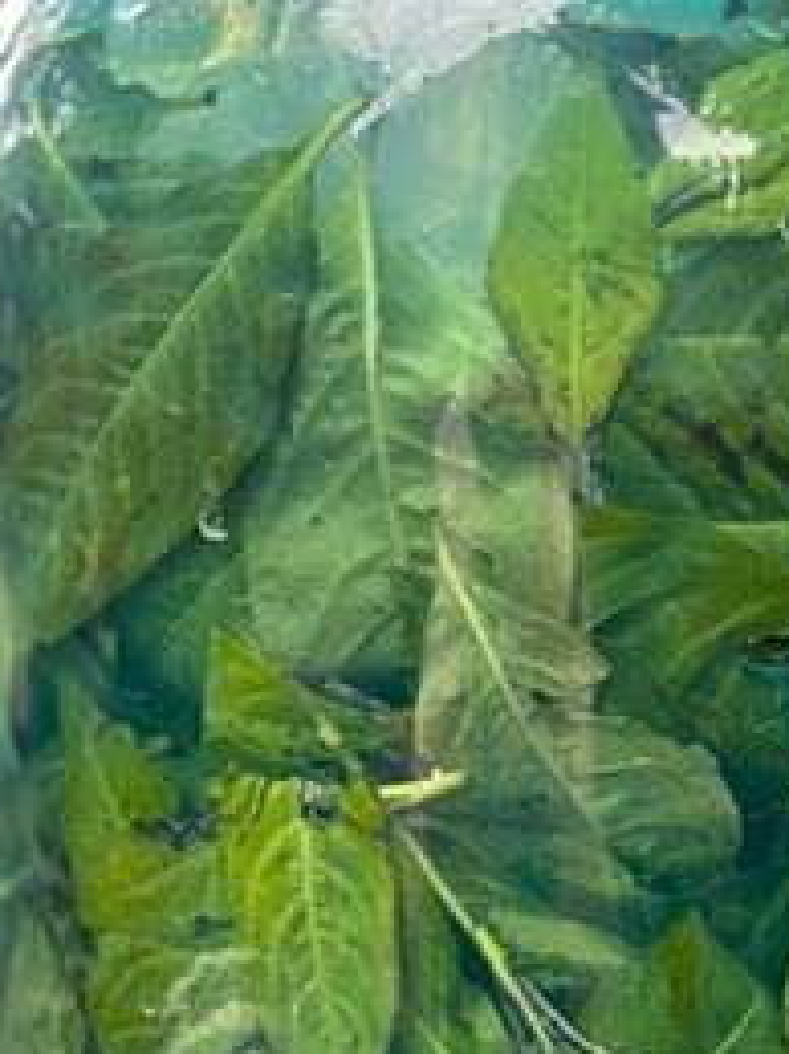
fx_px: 2707
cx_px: 472
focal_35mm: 89
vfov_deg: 22.0
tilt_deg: -8.1
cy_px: 684
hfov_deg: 16.6
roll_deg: -1.0
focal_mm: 6.9
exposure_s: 1/121
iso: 100
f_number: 1.8
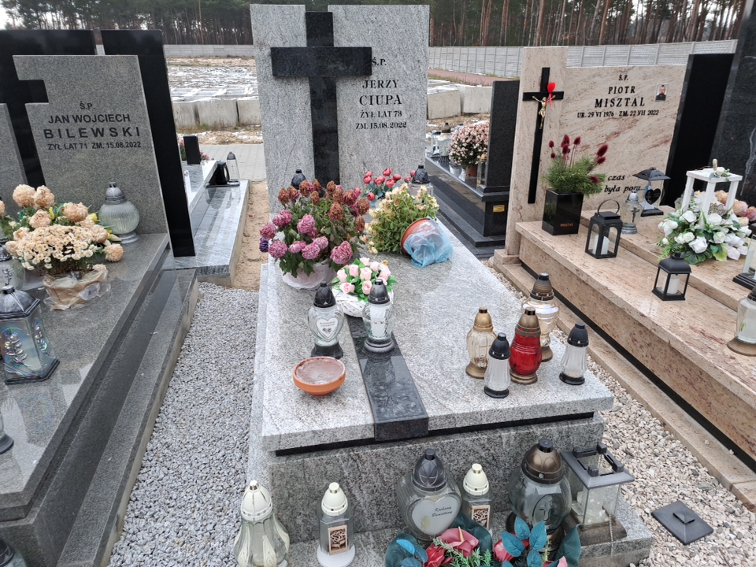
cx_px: 378
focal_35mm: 24
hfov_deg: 71.6
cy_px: 284
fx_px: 524
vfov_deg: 56.8
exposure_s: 1/50
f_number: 1.8
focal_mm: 5.23
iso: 50
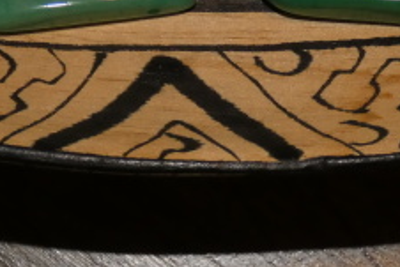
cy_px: 343
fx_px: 1445
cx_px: 268
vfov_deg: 10.3
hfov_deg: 15.7
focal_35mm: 130
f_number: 3.9
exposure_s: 1/125
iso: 400
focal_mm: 9.5
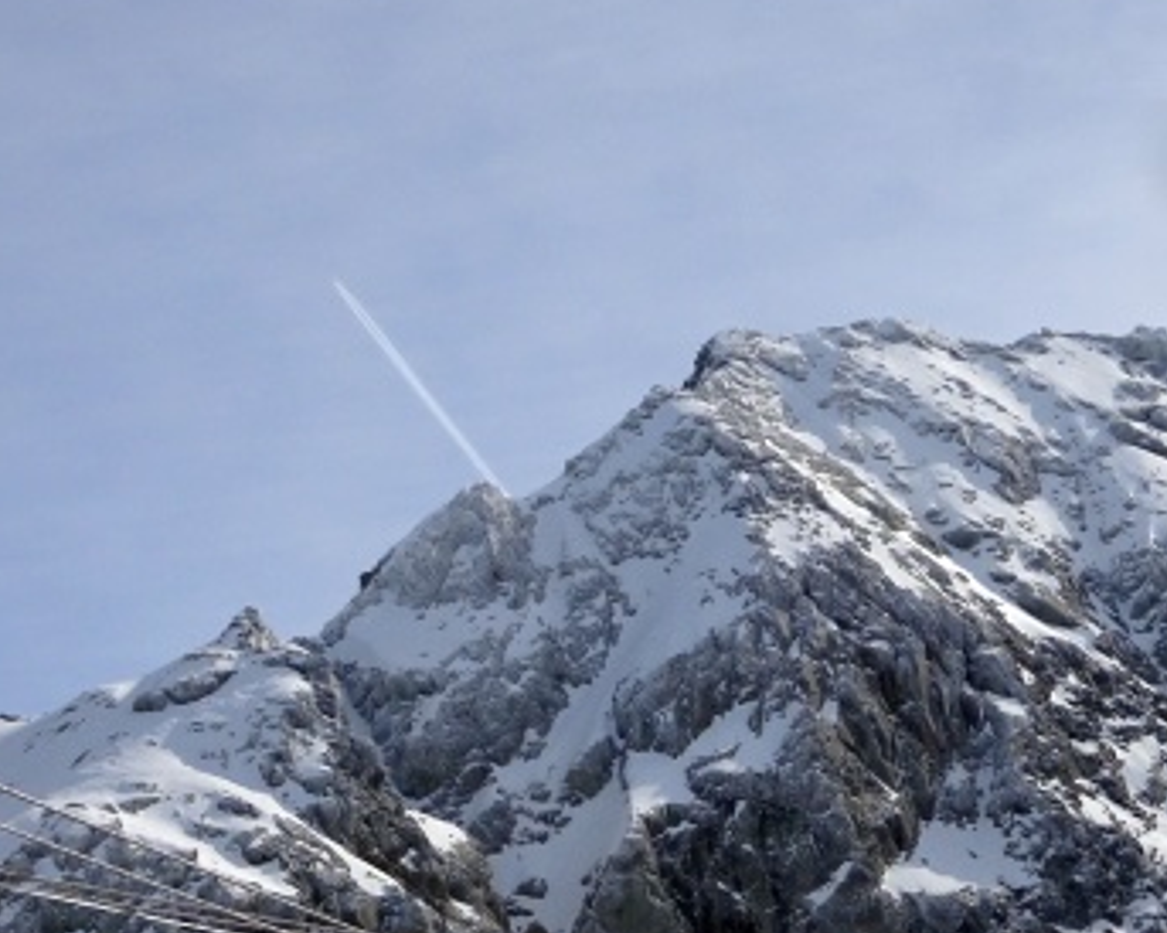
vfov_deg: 11.6
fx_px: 4557
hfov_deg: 14.5
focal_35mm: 132
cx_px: 895
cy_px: 807
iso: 80
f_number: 4.5
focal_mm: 9.87
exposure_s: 1/1600
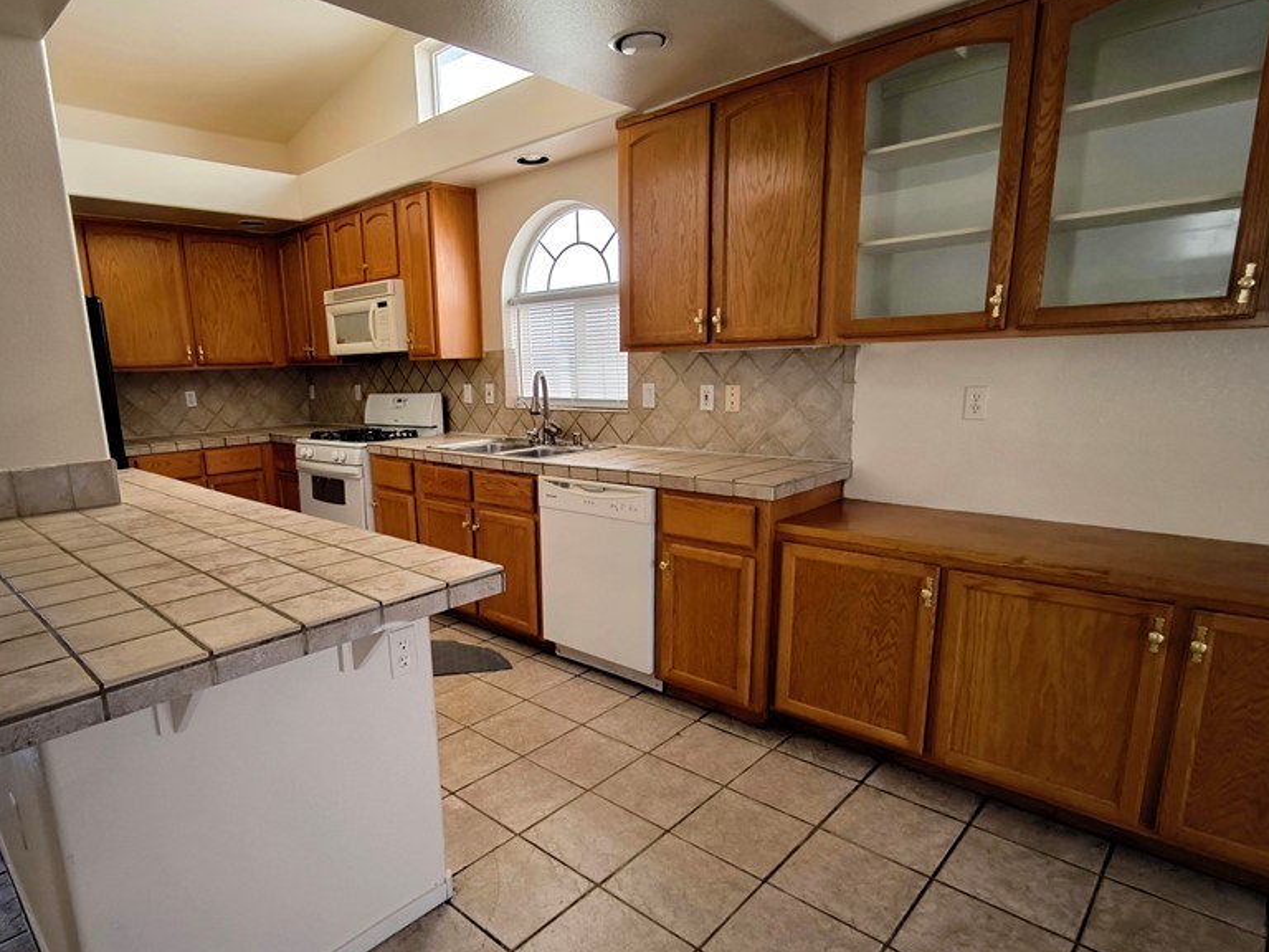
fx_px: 733
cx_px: 542
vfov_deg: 65.8
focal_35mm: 20
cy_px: 519
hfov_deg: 81.2
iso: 64
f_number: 2.2
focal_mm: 1.91
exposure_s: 1/60
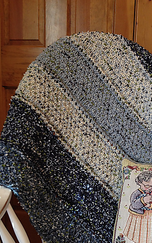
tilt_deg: -8.4
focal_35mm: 50
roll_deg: -1.8
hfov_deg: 25.7
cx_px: 98
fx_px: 331
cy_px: 151
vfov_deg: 40.0
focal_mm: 4.28
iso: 80
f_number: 2.4
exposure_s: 1/20
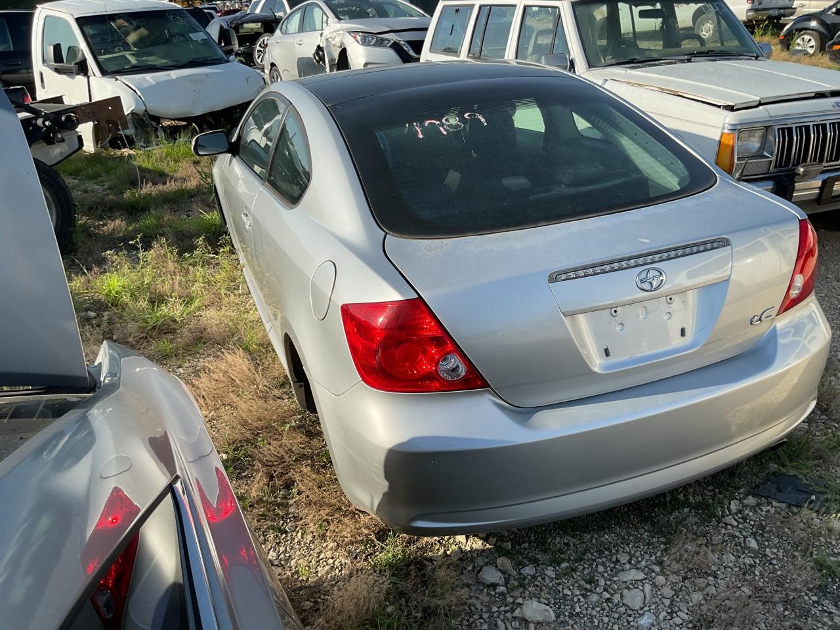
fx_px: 704
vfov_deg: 48.2
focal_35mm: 29
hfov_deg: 61.7
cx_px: 420
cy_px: 315
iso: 16
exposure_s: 1/1144
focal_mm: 3
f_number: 1.8
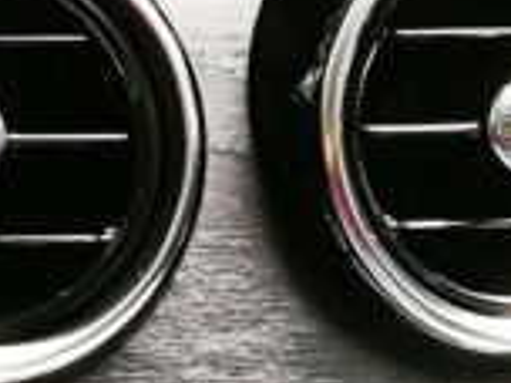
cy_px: -242
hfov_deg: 10.2
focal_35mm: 190
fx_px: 2805
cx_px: -176
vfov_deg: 7.6
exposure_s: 1/60
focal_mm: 4.5
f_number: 2.2
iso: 160
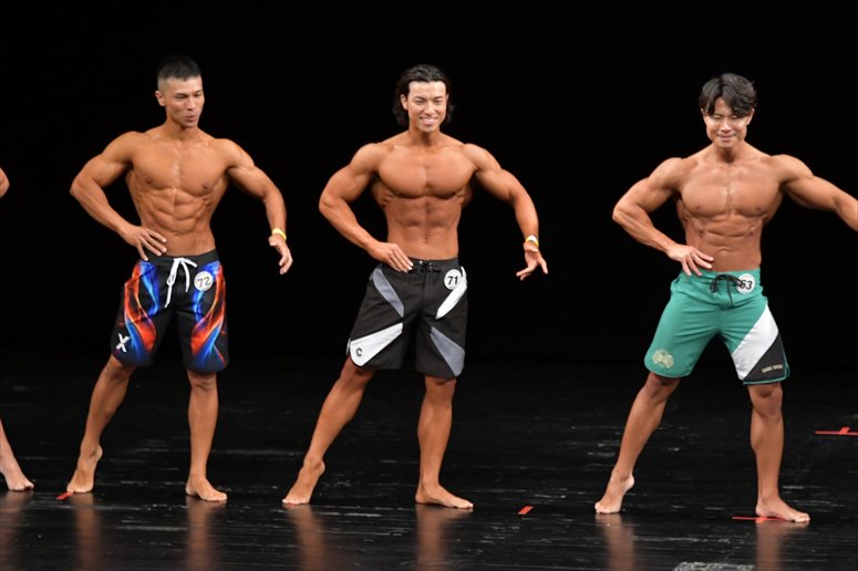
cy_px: 286
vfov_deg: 5.1
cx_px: 429
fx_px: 6432
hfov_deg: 7.6
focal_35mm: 270
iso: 3200
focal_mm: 180
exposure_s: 1/400
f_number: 5.6
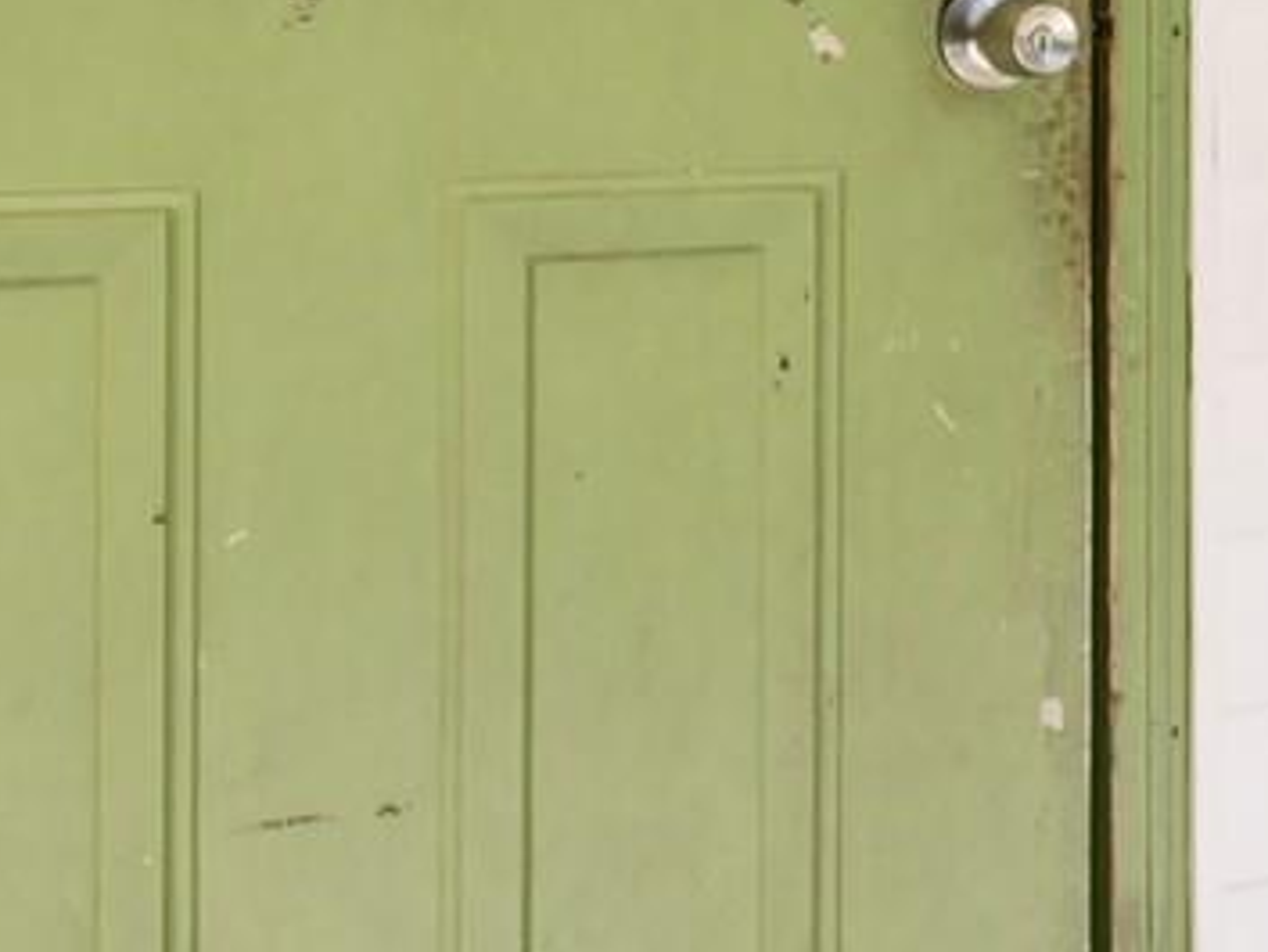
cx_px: 2813
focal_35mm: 116
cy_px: -22
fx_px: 4251
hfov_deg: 13.5
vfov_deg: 12.6
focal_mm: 10
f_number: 3.5
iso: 200
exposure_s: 1/80
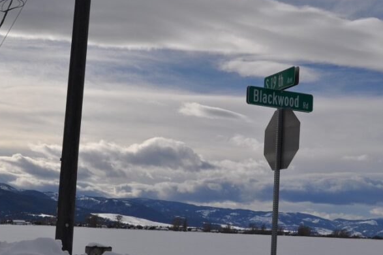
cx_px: 147
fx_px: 723
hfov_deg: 29.6
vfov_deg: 19.9
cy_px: 171
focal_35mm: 68
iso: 200
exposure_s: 1/640
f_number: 13
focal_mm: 26
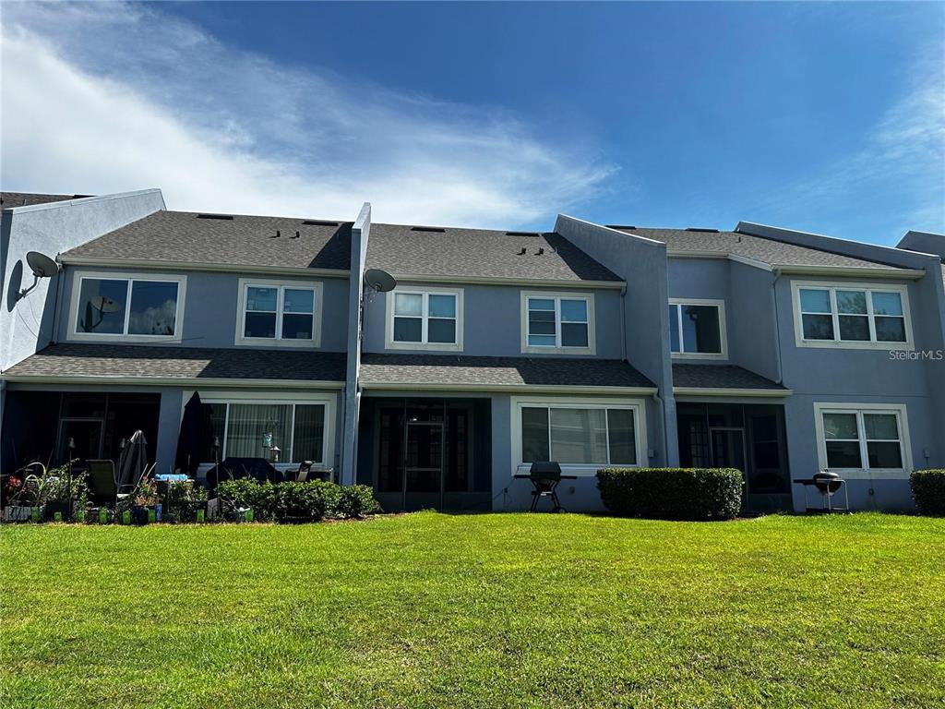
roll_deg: -1.9
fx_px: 655
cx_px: 472
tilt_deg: +10.8
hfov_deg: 71.6
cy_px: 354
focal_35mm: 24
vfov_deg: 56.8
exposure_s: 1/4184
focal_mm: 6.86
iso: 80
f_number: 1.78
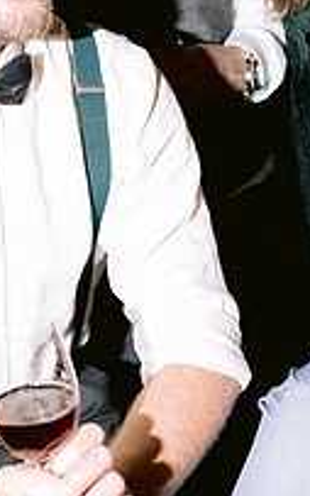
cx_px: 51
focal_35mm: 102
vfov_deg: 20.3
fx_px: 1378
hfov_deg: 12.8
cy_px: 150
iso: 2000
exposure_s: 1/60
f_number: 3.5
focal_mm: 35
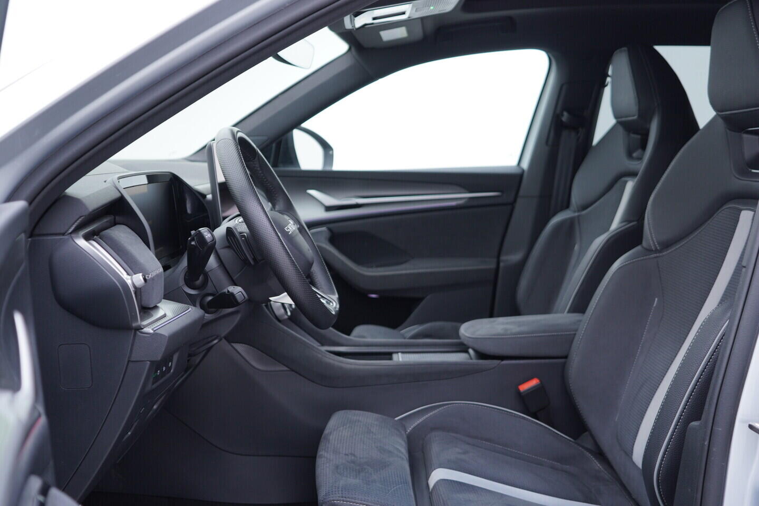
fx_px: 759
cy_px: 253
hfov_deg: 53.1
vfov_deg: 36.9
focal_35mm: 36
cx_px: 380
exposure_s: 1/40
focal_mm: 24
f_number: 2.8
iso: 160
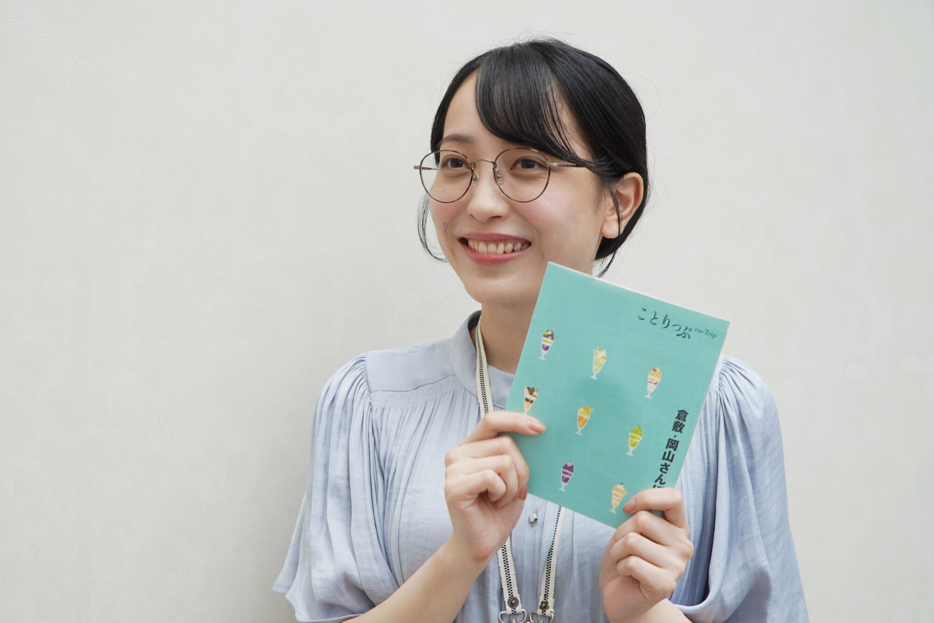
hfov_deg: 41.1
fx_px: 1245
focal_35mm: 48
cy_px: 312
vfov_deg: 28.1
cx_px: 467
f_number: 7.1
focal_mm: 32
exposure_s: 1/50
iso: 160
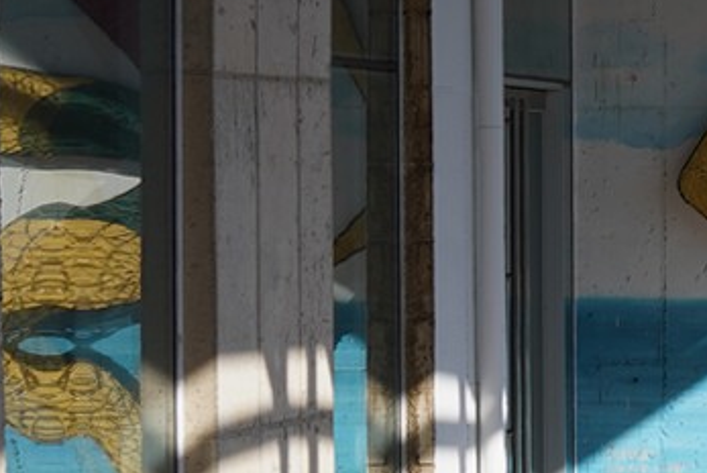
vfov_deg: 5.8
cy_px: 283
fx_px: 4639
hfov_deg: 7.7
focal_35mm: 236
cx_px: 2033
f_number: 13
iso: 100
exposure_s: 1/100
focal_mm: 41
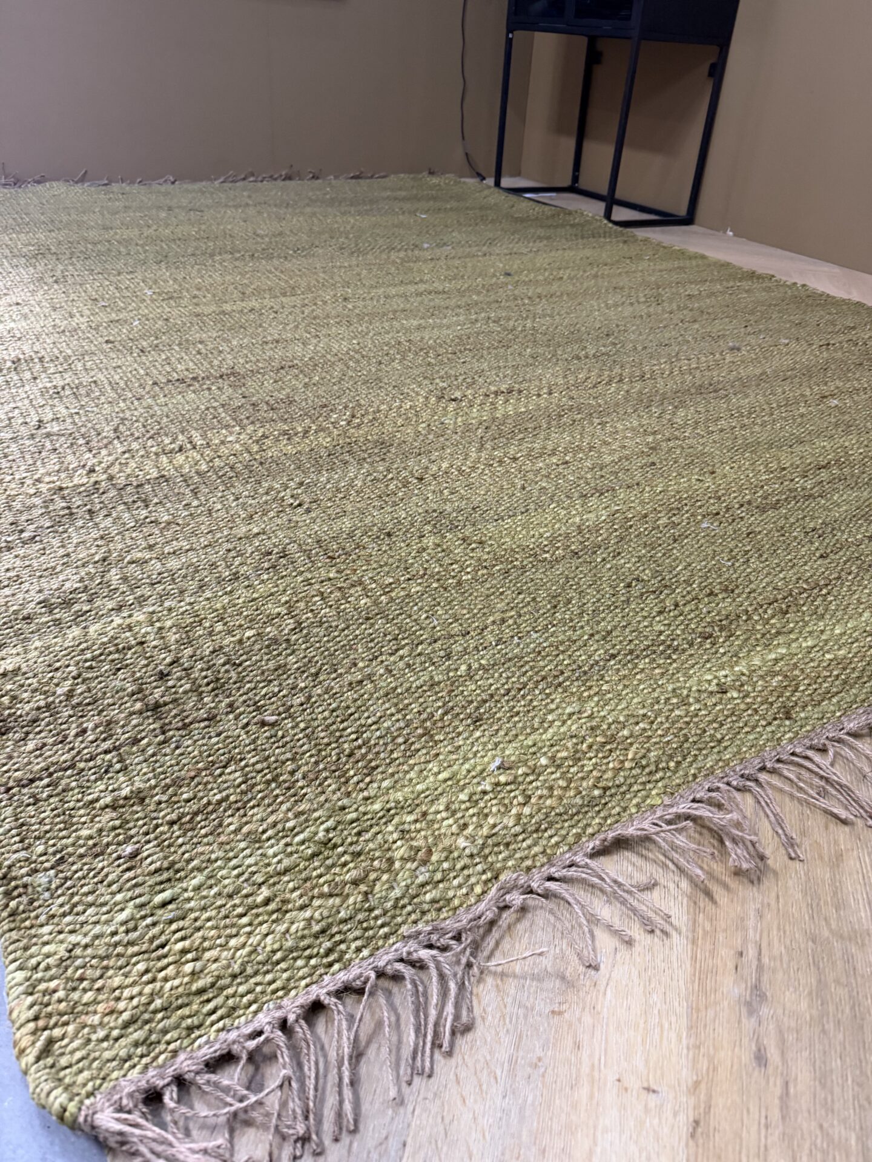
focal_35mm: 24
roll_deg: -3.3
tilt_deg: -34.0
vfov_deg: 71.6
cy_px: 581
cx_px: 436
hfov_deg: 56.8
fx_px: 806
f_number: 1.78
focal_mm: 6.76
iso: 400
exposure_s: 1/50
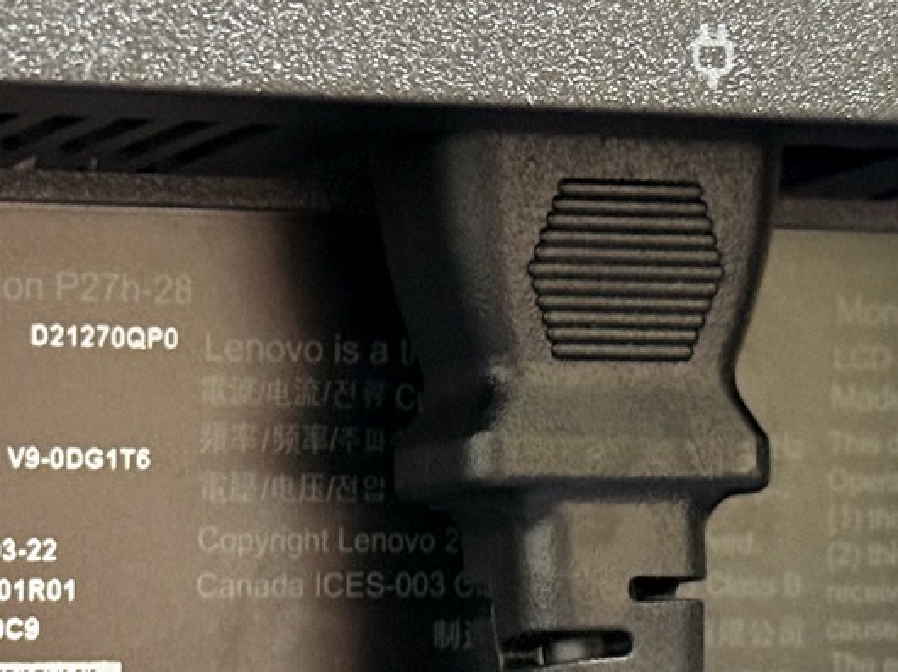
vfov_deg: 10.2
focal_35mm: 145
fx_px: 3760
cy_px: 464
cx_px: 320
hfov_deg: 13.6
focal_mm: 6.76
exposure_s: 1/30
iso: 640
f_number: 1.78
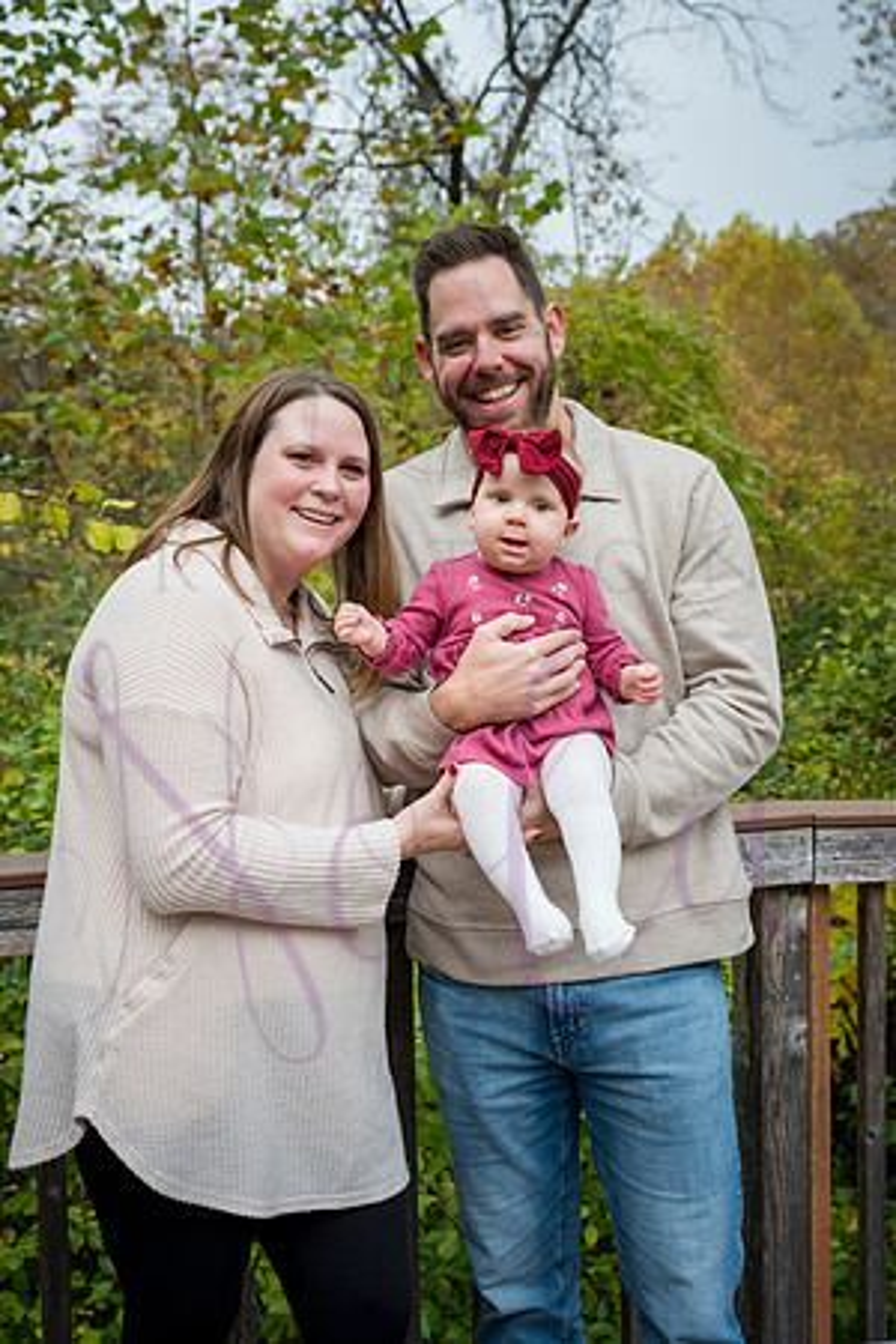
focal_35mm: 45
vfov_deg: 43.6
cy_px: 672
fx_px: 1680
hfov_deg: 29.9
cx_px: 448
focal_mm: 45
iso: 400
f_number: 5.6
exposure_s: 1/500
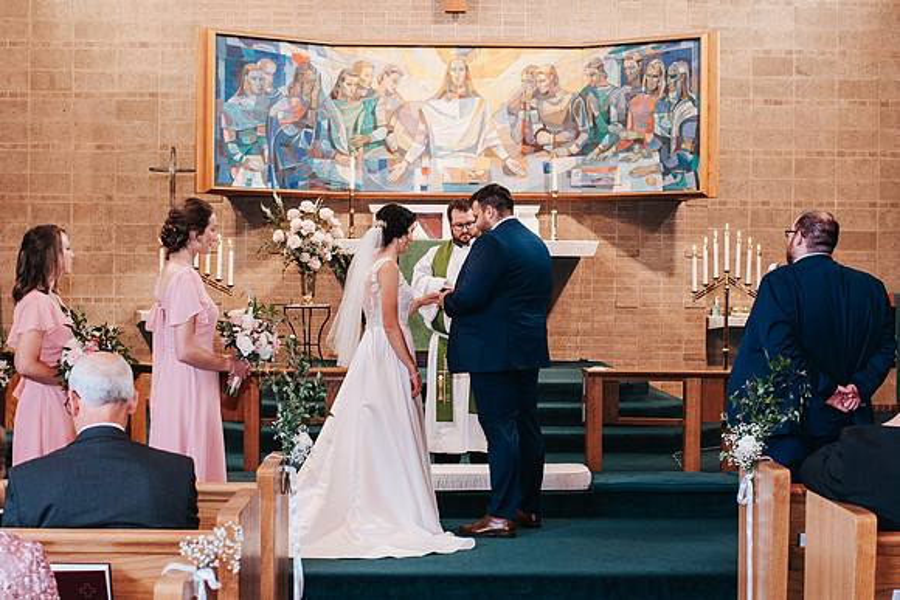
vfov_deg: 23.4
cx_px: 441
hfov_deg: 34.5
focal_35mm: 58
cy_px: 318
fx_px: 1448
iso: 800
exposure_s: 1/125
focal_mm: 35
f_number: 3.2
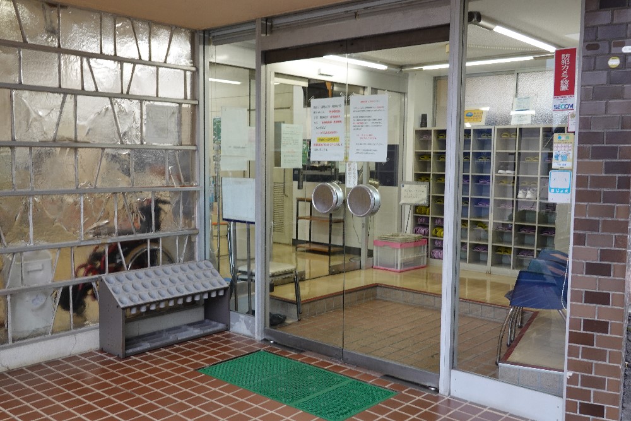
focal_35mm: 35
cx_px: 316
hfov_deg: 54.4
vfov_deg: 37.9
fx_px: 614
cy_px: 210
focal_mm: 13.03
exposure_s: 1/40
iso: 200
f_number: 3.5
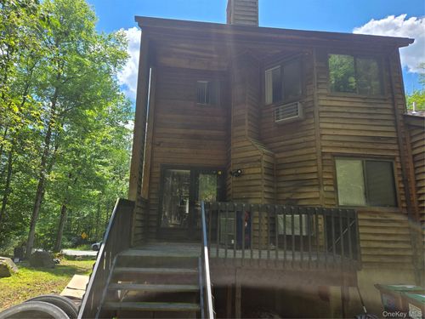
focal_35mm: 23
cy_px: 160
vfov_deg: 58.9
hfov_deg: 73.9
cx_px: 212
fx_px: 282
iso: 25
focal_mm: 5.4
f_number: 1.8
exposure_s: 1/1142
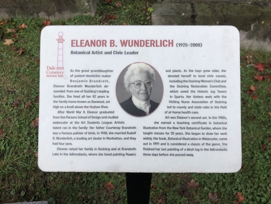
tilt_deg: -46.2
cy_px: 102
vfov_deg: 49.7
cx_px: 136
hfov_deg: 63.4
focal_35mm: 28
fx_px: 219
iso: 20
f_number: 1.8
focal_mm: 4
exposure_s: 1/490
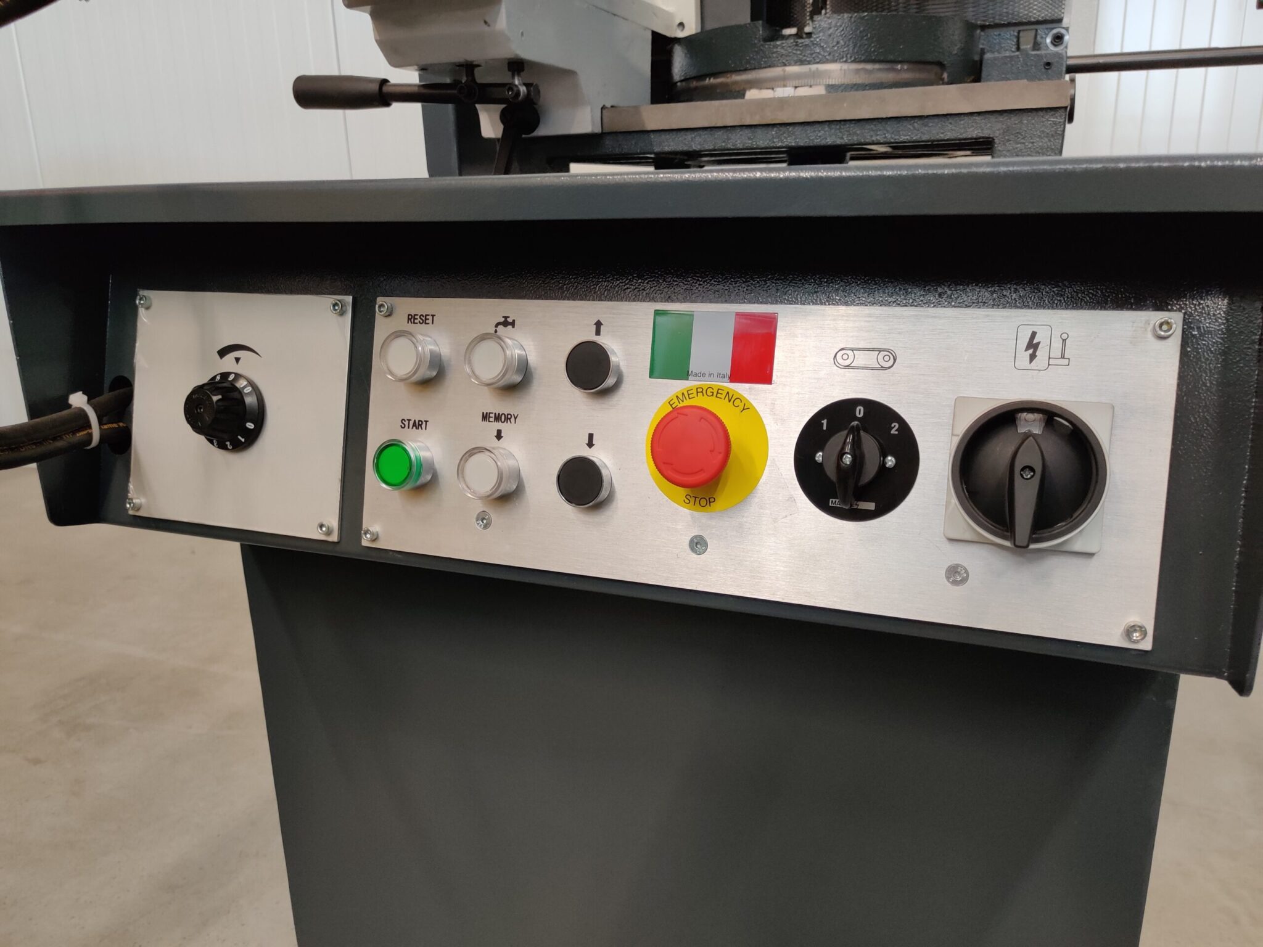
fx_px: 985
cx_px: 632
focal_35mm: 27
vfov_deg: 51.4
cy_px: 474
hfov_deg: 65.3
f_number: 1.65
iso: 500
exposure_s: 1/50
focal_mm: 4.75
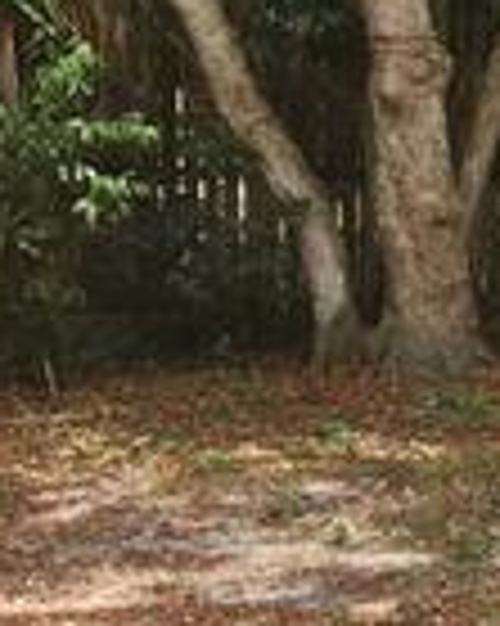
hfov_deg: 11.6
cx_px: 878
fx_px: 2296
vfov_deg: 15.5
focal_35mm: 124
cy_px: 392
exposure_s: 1/180
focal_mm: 5.4
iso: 25
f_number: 1.8
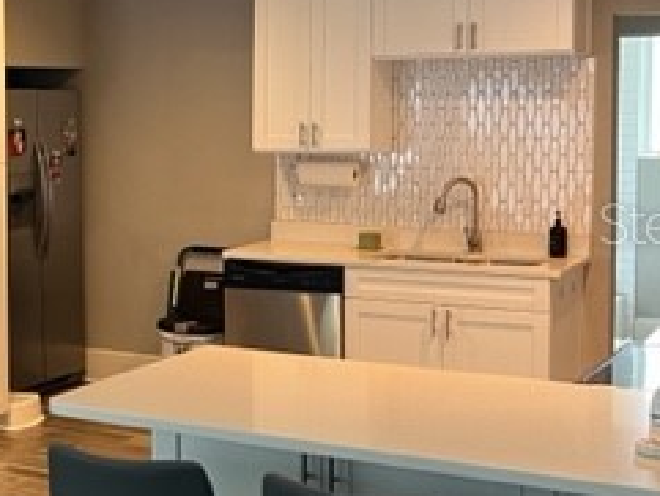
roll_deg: +0.8
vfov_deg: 21.3
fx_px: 1316
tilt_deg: -4.2
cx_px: -19
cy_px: 222
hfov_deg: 26.5
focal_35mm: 69
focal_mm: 5.7
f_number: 1.5
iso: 160
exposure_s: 1/60
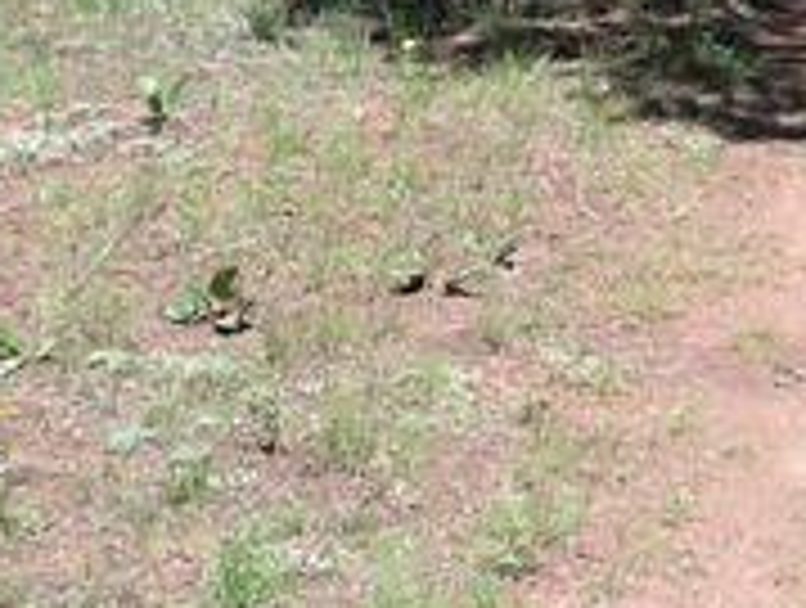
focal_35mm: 132
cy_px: -455
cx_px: 1171
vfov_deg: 10.6
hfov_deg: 14.1
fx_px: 3080
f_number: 4.3
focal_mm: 7.8
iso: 64
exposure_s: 1/320
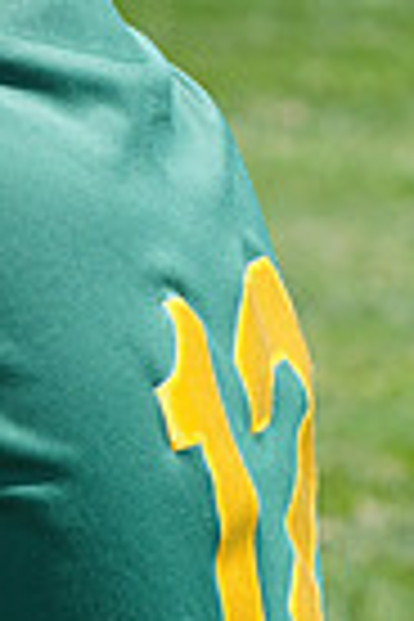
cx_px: -214
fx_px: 11332
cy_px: -423
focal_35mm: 657
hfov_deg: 2.1
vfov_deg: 3.1
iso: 200
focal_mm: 156
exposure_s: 1/200
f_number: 10
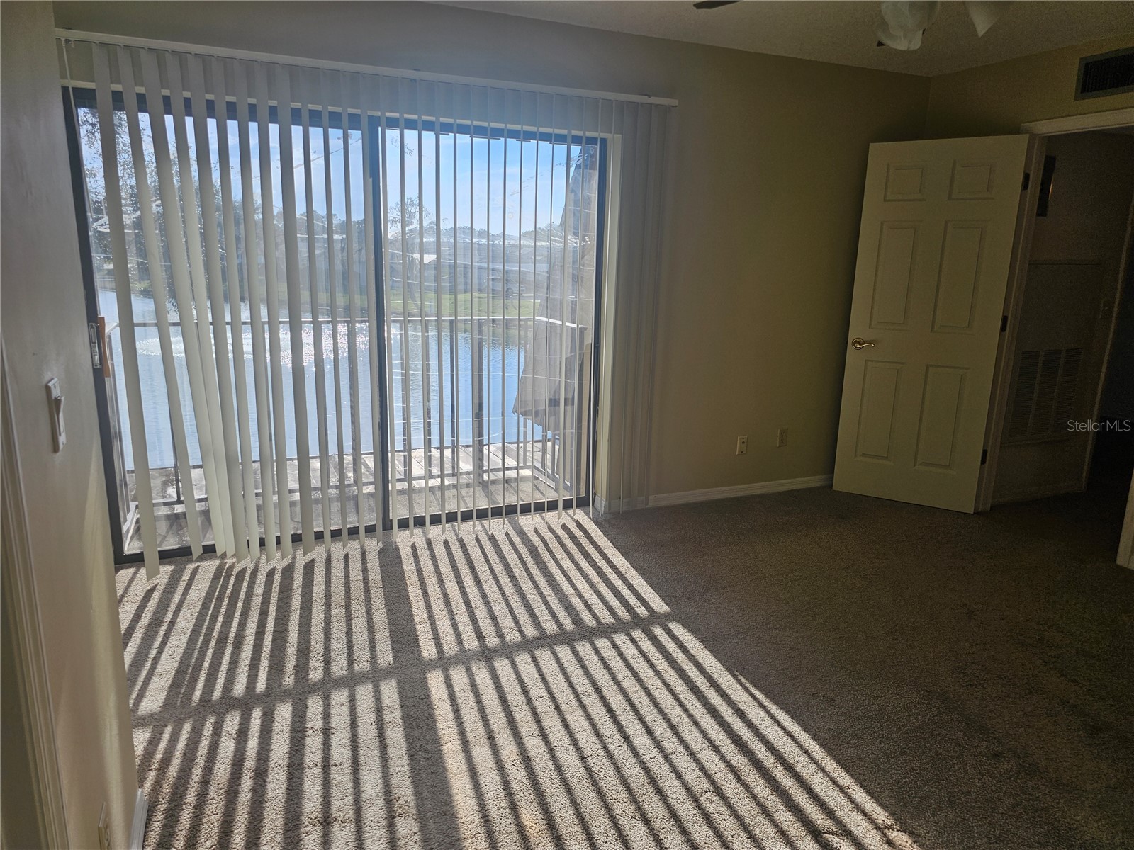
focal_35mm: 23
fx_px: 753
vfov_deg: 58.9
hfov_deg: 73.9
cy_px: 425
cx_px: 567
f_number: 1.7
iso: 12
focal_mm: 6.3
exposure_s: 1/120
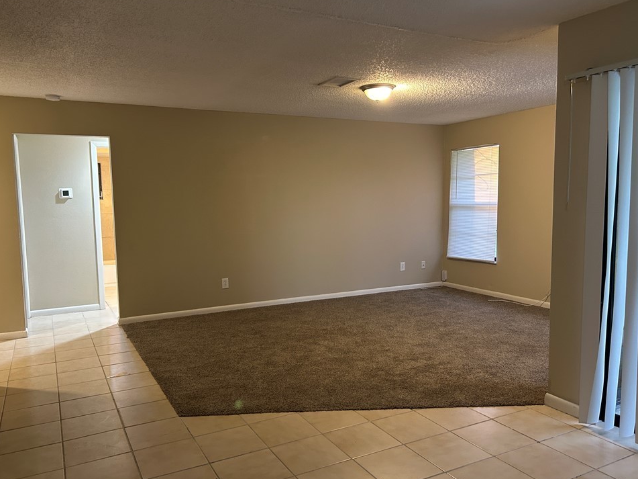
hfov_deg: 63.4
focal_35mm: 28
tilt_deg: -6.2
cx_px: 309
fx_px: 516
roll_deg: +0.5
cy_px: 251
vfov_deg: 49.7
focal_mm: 5.7
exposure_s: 1/60
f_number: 1.5
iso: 250
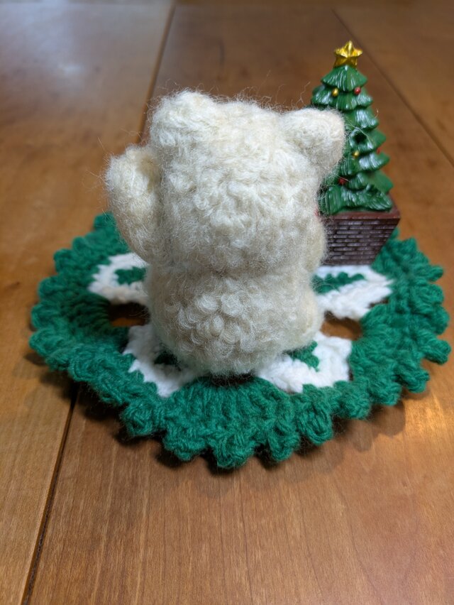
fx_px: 437
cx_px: 227
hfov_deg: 54.9
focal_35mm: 25
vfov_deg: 69.4
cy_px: 302
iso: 105
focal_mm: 5.43
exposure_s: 1/25
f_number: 1.89
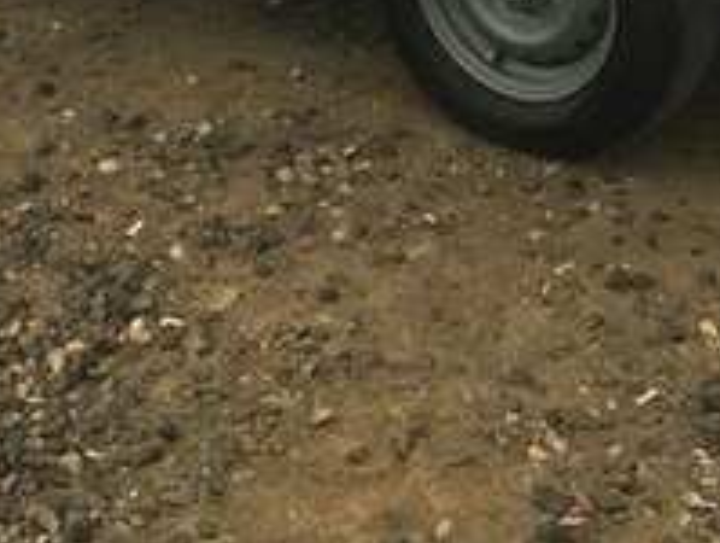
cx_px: 351
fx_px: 2000
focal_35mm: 96
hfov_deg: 20.4
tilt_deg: -12.3
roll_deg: +2.0
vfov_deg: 14.1
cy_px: -346
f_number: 2.2
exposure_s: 1/33
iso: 25
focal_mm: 4.15
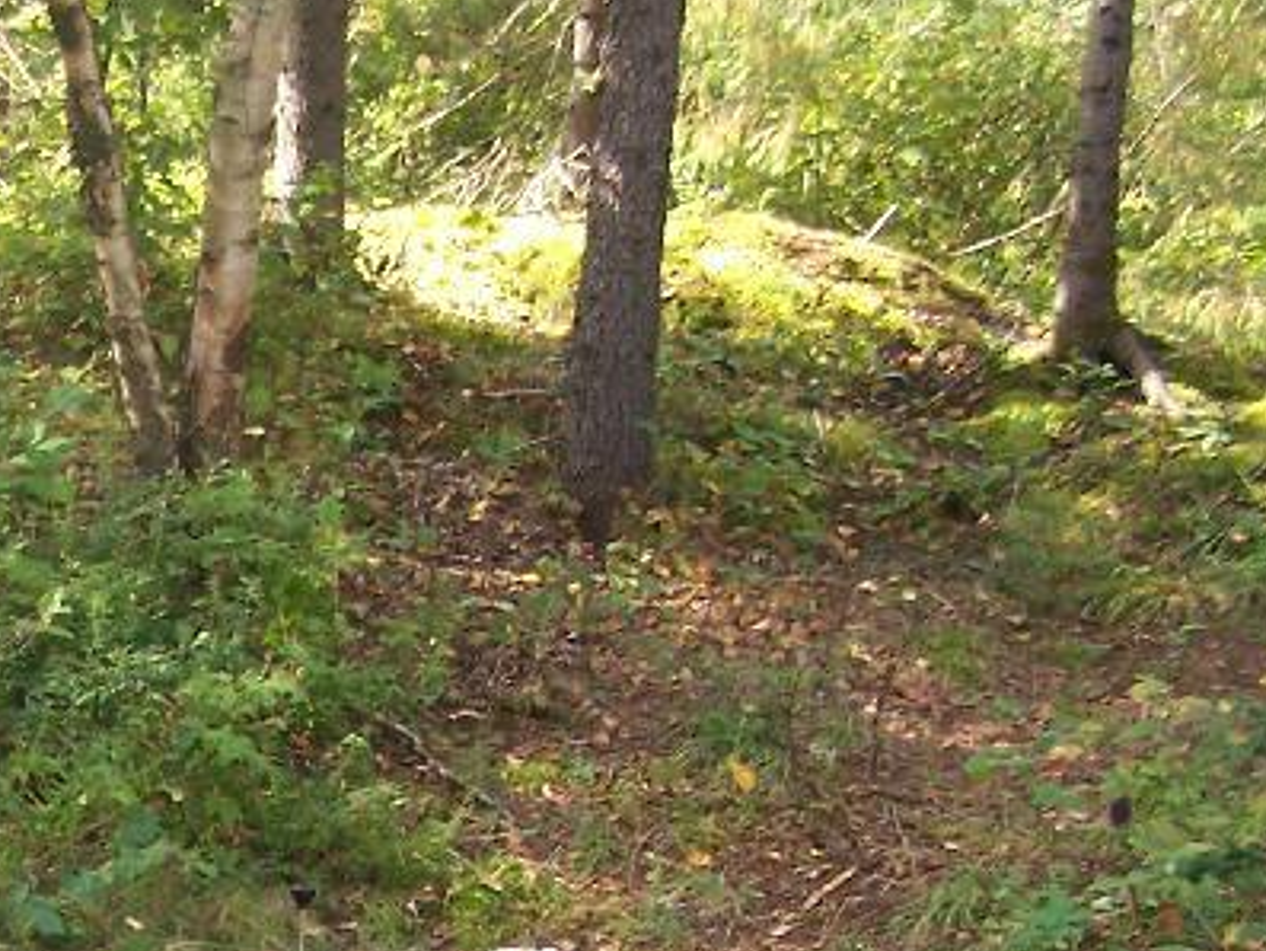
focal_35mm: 98
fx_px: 3585
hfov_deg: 19.3
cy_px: 1053
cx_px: -92
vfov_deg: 14.7
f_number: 2.8
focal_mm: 6.3
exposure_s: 1/160
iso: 200
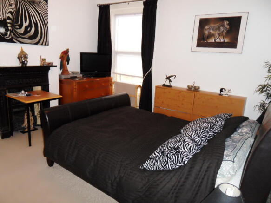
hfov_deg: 71.6
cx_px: 136
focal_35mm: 24
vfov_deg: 56.8
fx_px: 188
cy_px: 102
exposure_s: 1/30
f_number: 3.3
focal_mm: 4.2
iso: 200
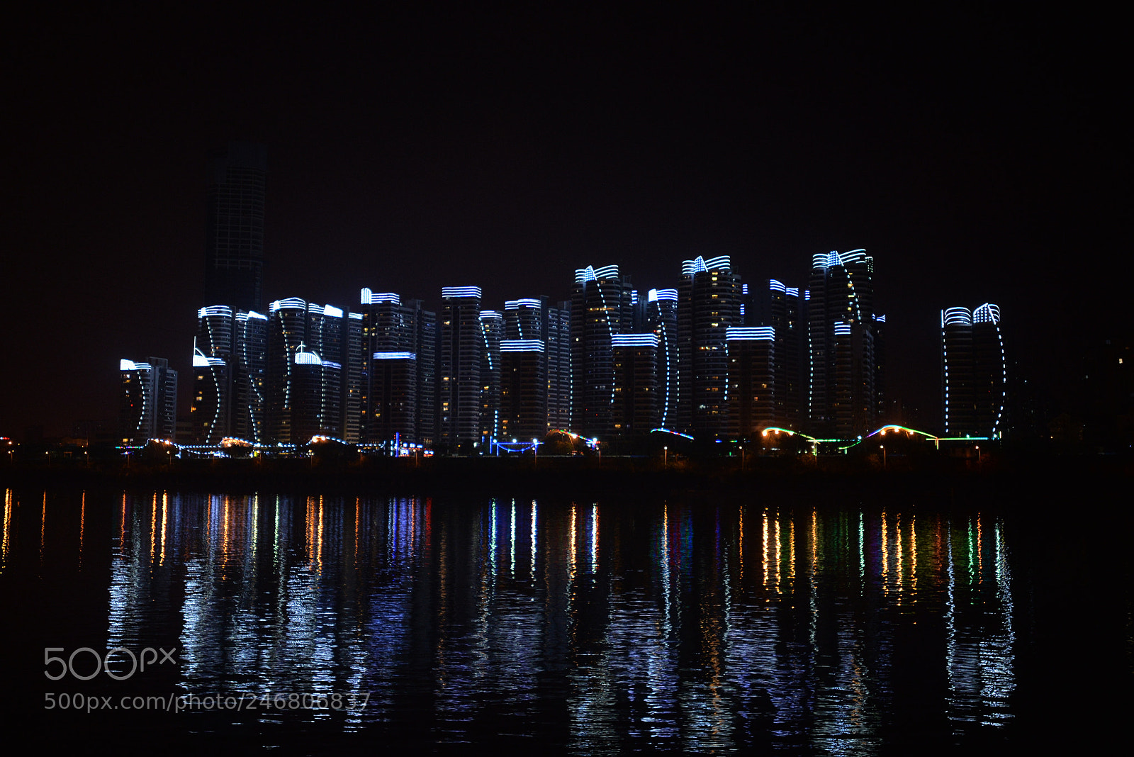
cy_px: 378
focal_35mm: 35
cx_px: 567
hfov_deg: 54.4
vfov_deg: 37.9
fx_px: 1103
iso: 800
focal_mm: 35
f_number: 2.2
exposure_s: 1/60
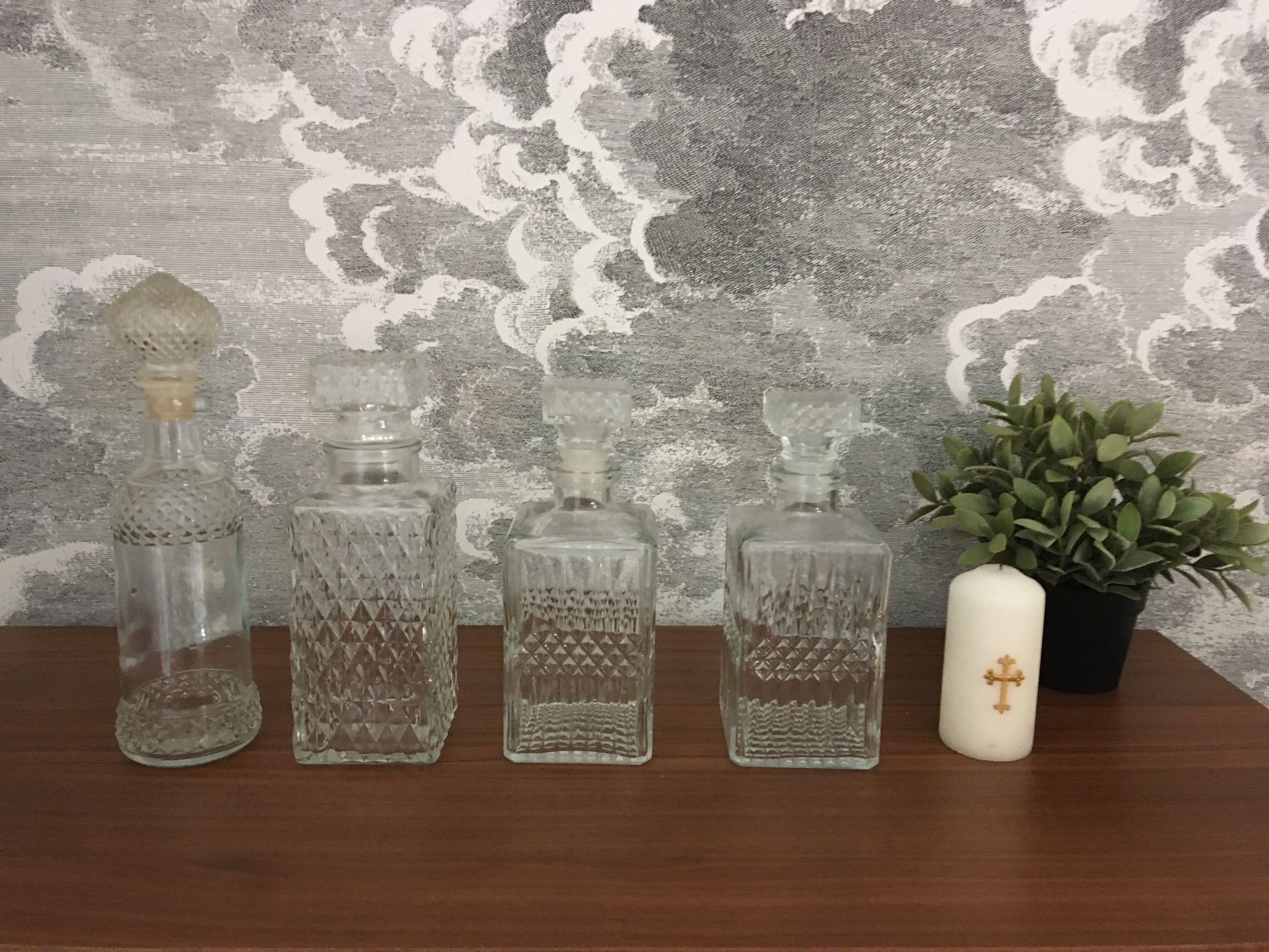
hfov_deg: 61.7
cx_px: 634
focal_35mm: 29
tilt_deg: -11.1
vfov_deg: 48.2
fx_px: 1063
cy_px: 476
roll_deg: -0.4
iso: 400
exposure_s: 1/17
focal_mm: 4.15
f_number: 2.2
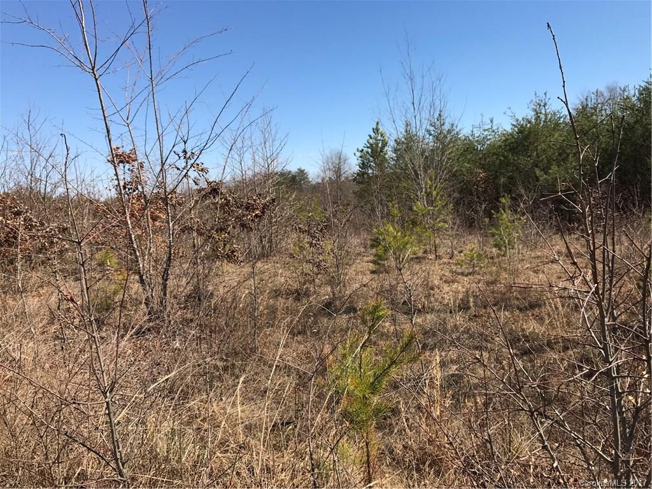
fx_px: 527
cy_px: 244
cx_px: 326
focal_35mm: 28
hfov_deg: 63.4
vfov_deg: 49.7
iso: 20
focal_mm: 3.99
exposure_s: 1/2037
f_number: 1.8
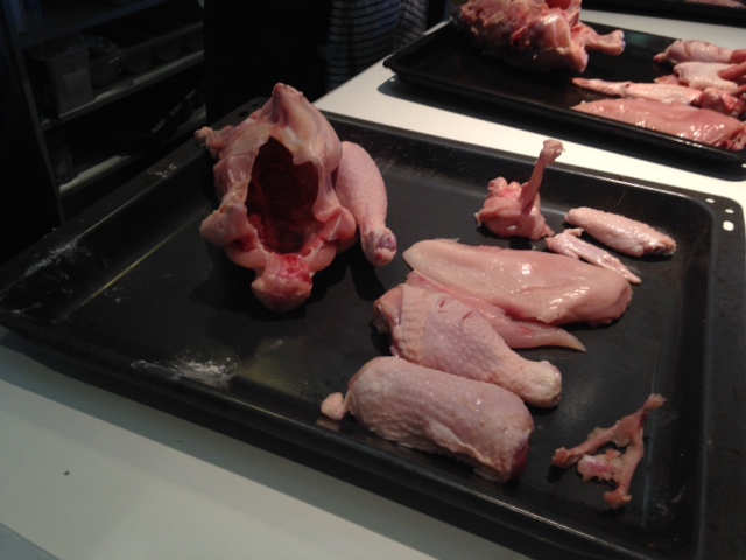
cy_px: 280
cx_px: 373
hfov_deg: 55.4
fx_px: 711
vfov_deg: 42.9
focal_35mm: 33
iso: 50
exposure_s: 1/20
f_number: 2.4
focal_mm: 4.12
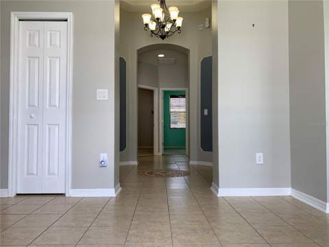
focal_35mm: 26
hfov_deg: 67.3
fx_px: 247
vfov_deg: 53.1
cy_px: 124
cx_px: 164
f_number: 1.8
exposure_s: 1/120
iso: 50
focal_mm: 4.25
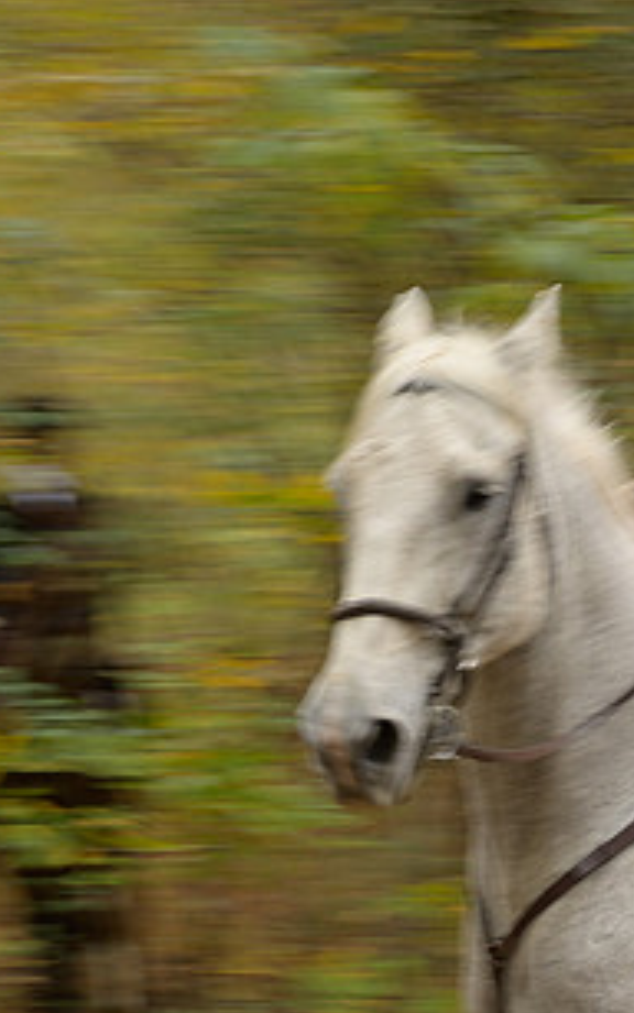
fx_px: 3233
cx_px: 826
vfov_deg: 17.8
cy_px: 635
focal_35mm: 117
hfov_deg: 10.9
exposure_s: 1/40
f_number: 5
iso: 160
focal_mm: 49
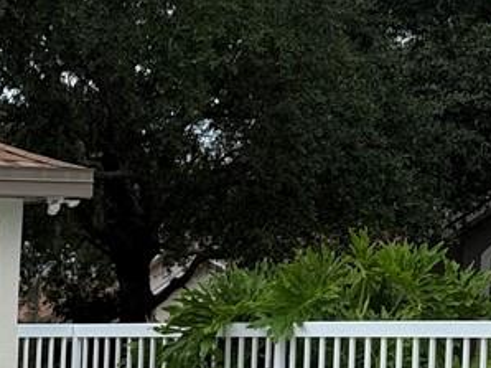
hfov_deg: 13.8
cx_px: -358
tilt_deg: -6.8
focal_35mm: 129
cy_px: 566
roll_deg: +0.7
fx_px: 1828
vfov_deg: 11.0
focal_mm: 6.76
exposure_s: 1/3425
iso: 80
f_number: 1.78
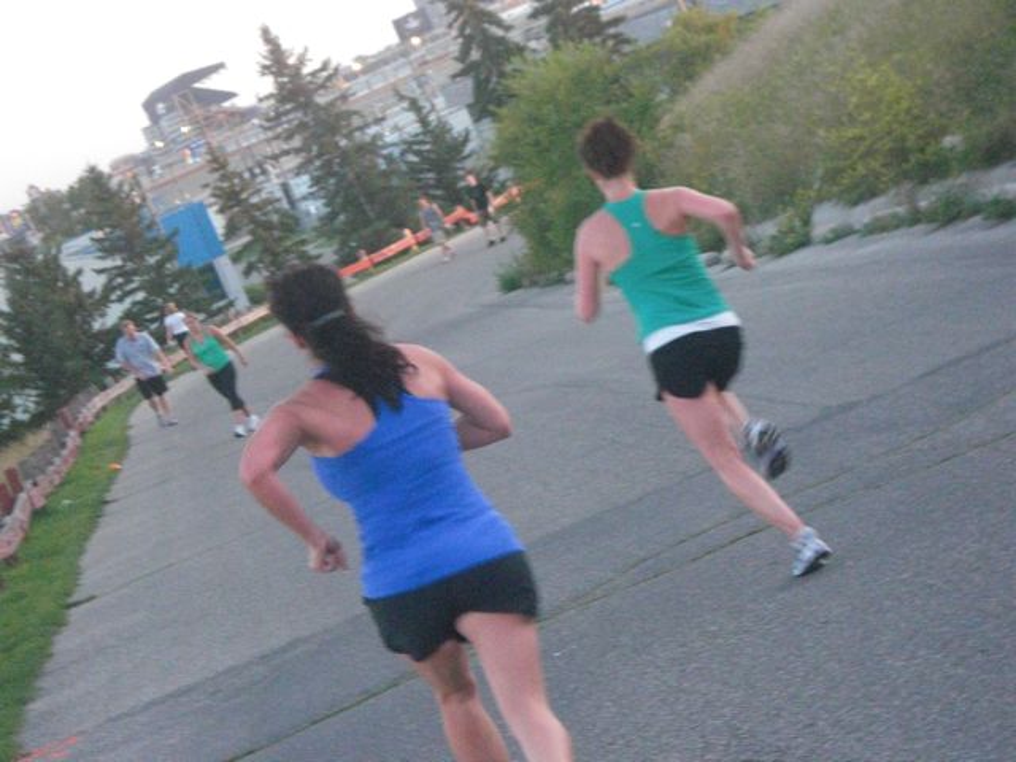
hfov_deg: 18.2
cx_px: 508
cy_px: 381
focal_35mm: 108
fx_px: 3170
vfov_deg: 13.7
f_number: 5.3
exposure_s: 1/100
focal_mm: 18.9
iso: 800
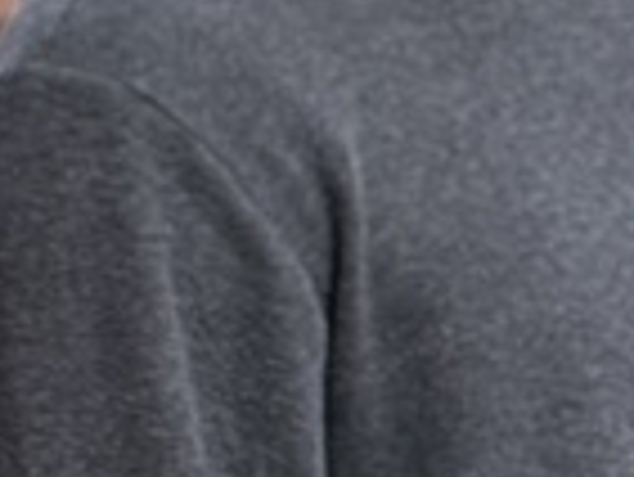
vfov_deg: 1.7
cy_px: 0
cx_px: -1533
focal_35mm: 873
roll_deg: +1.6
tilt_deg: -0.8
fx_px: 16003
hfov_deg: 2.2
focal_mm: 15.66
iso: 64
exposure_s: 1/644
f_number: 2.8
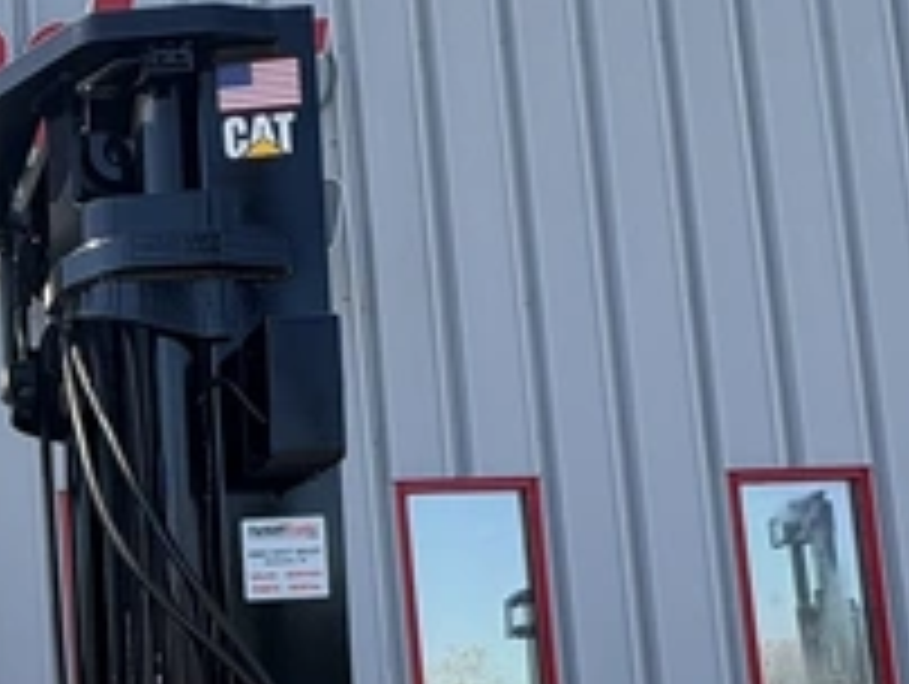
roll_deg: +3.0
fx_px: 1367
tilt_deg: +5.5
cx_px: -284
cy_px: 682
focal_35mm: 52
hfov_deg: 29.4
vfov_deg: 26.6
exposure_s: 1/587
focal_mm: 2.22
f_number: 2.2
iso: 64
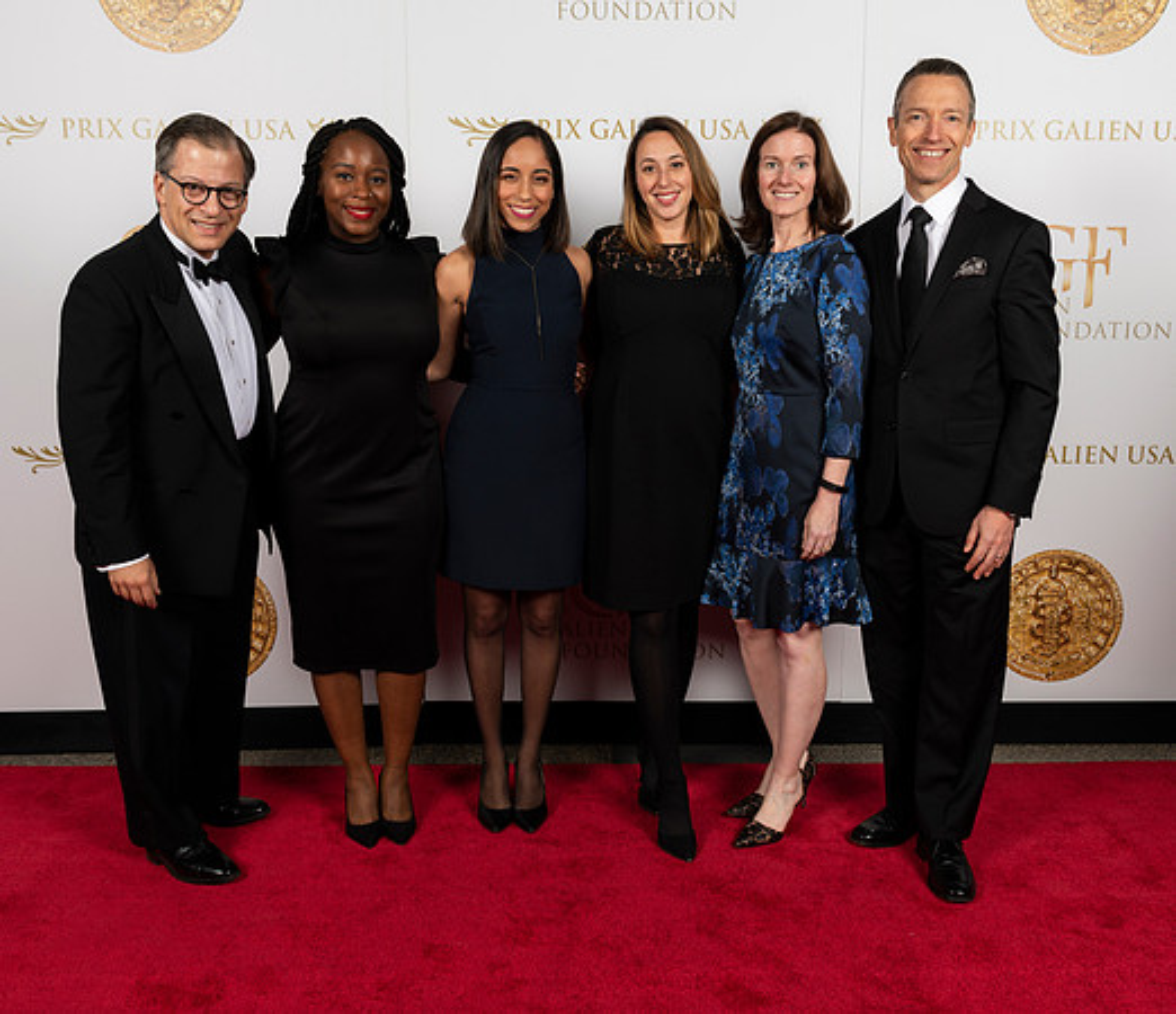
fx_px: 1224
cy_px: 507
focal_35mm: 34
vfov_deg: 45.0
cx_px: 617
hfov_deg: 51.3
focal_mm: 29
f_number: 11
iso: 64
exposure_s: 1/125
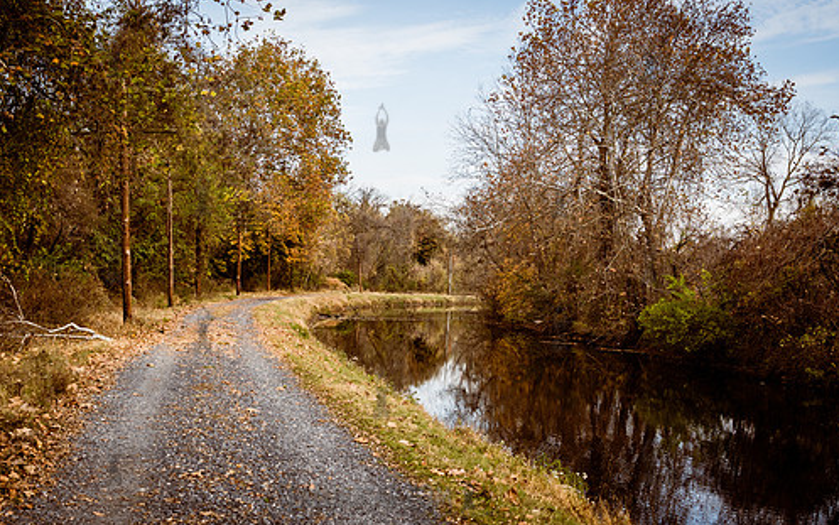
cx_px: 385
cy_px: 295
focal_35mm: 58
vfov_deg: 22.4
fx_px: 1327
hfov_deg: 35.1
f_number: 7.1
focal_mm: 32
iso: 200
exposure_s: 1/200
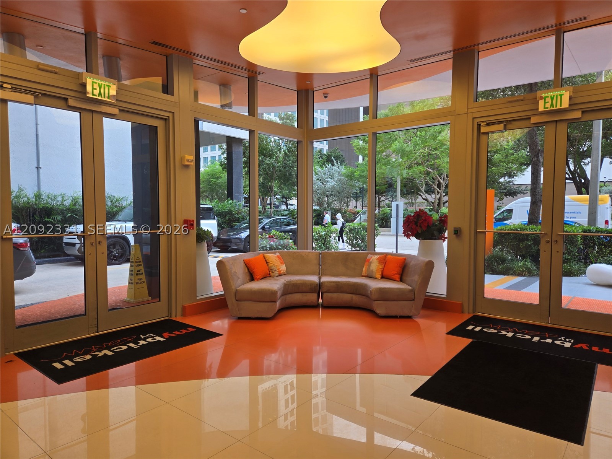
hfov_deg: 73.9
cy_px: 230
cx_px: 306
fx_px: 407
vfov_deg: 58.9
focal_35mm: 23
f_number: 1.8
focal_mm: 5.4
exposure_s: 1/128
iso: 25
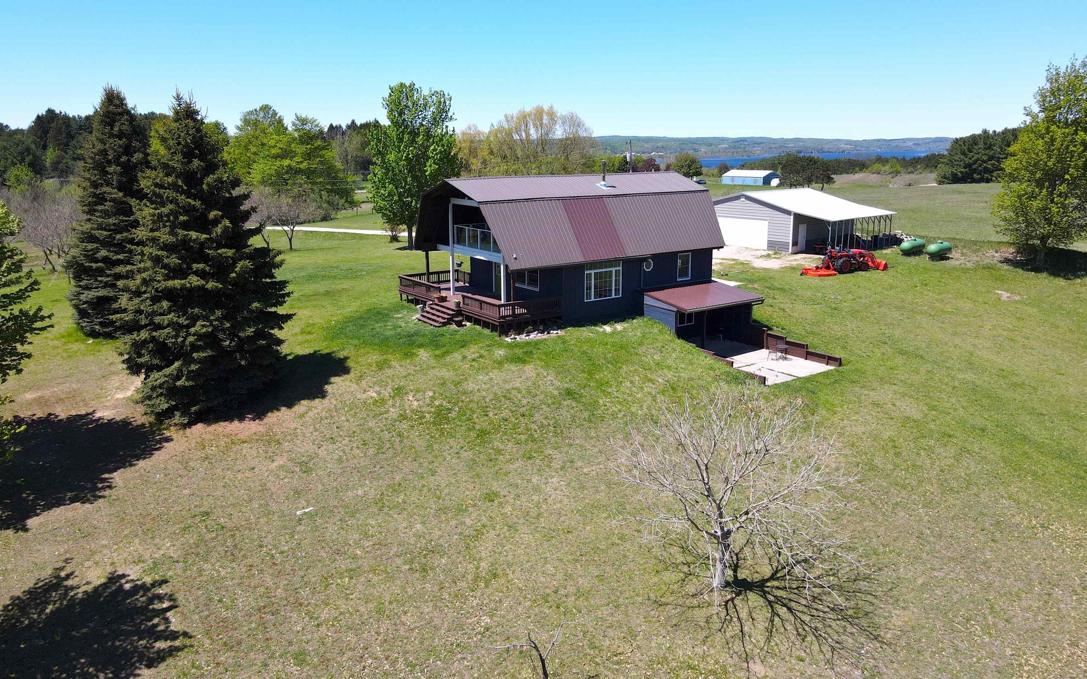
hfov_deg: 70.4
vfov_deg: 47.6
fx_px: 770
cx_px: 545
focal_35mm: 26
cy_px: 324
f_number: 2.8
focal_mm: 4.5
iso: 100
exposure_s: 1/640
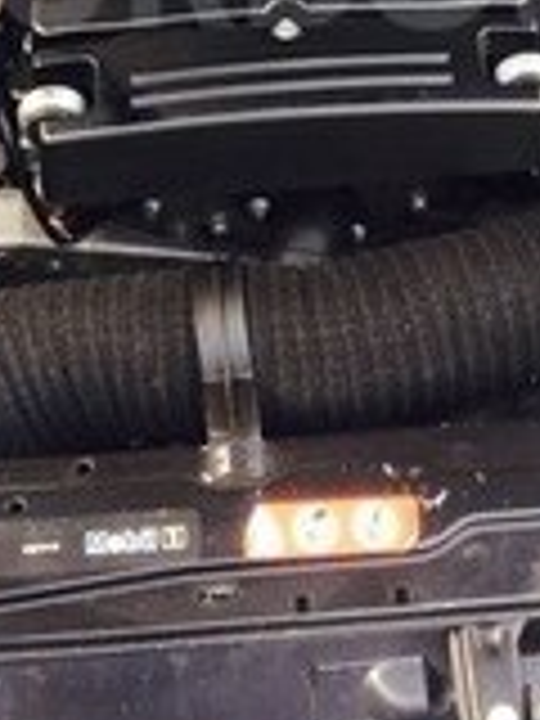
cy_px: -40
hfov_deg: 16.4
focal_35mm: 90
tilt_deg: -39.5
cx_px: 342
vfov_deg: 20.9
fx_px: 1872
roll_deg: -1.5
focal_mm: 4.15
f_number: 2.2
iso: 32
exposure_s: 1/50
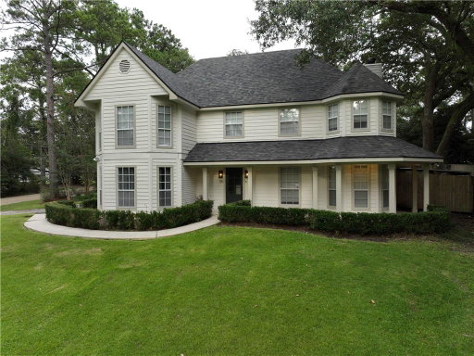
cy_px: 178
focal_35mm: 24
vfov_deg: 56.8
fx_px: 329
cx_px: 237
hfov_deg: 71.6
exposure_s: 1/80
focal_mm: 12.29
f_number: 5.6
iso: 100
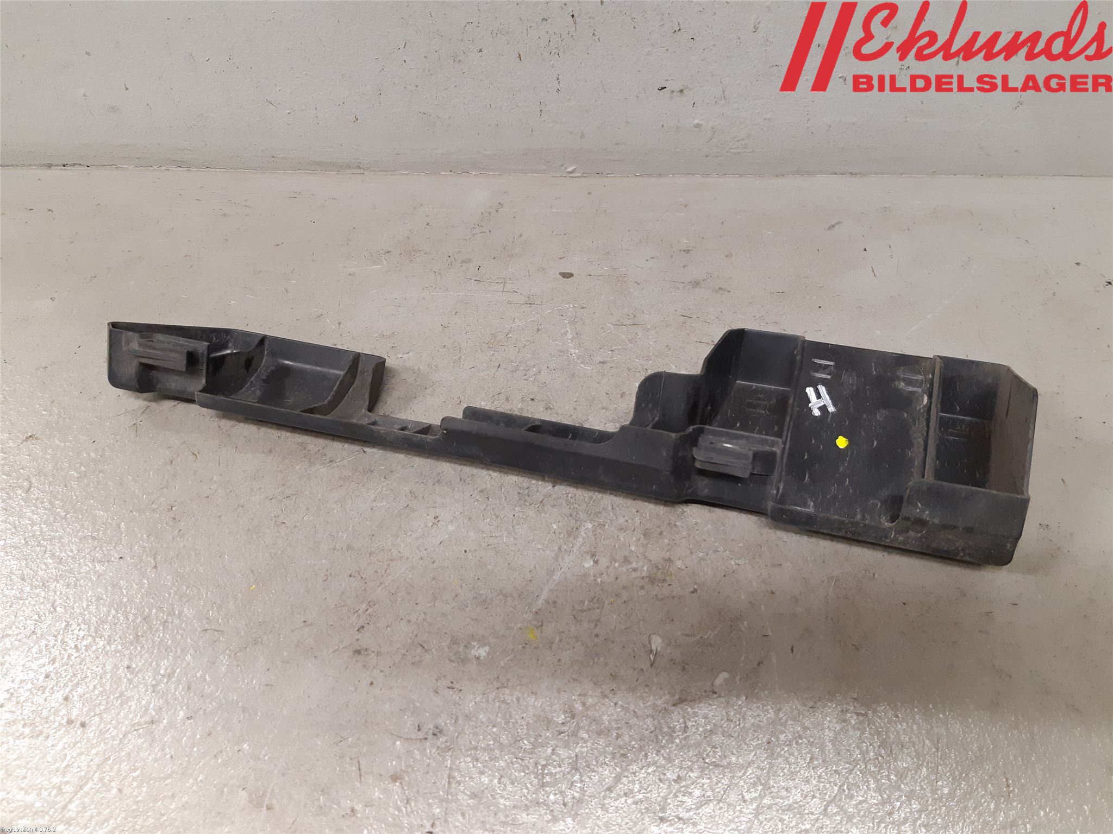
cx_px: 556
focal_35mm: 26
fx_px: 836
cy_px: 417
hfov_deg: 67.3
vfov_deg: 53.1
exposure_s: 1/50
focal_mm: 3.93
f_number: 1.7
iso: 200
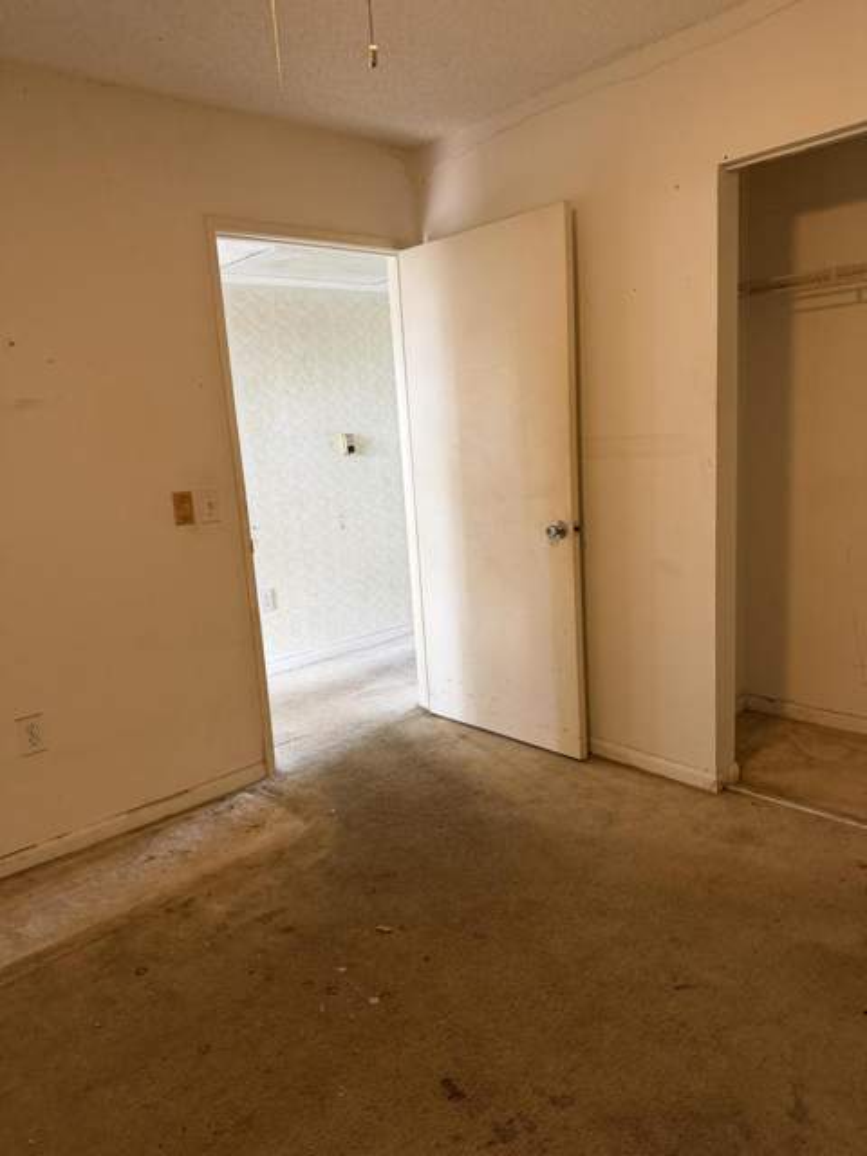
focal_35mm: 24
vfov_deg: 71.6
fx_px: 801
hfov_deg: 56.8
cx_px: 434
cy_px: 578
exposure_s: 1/60
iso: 250
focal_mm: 6.76
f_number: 1.78
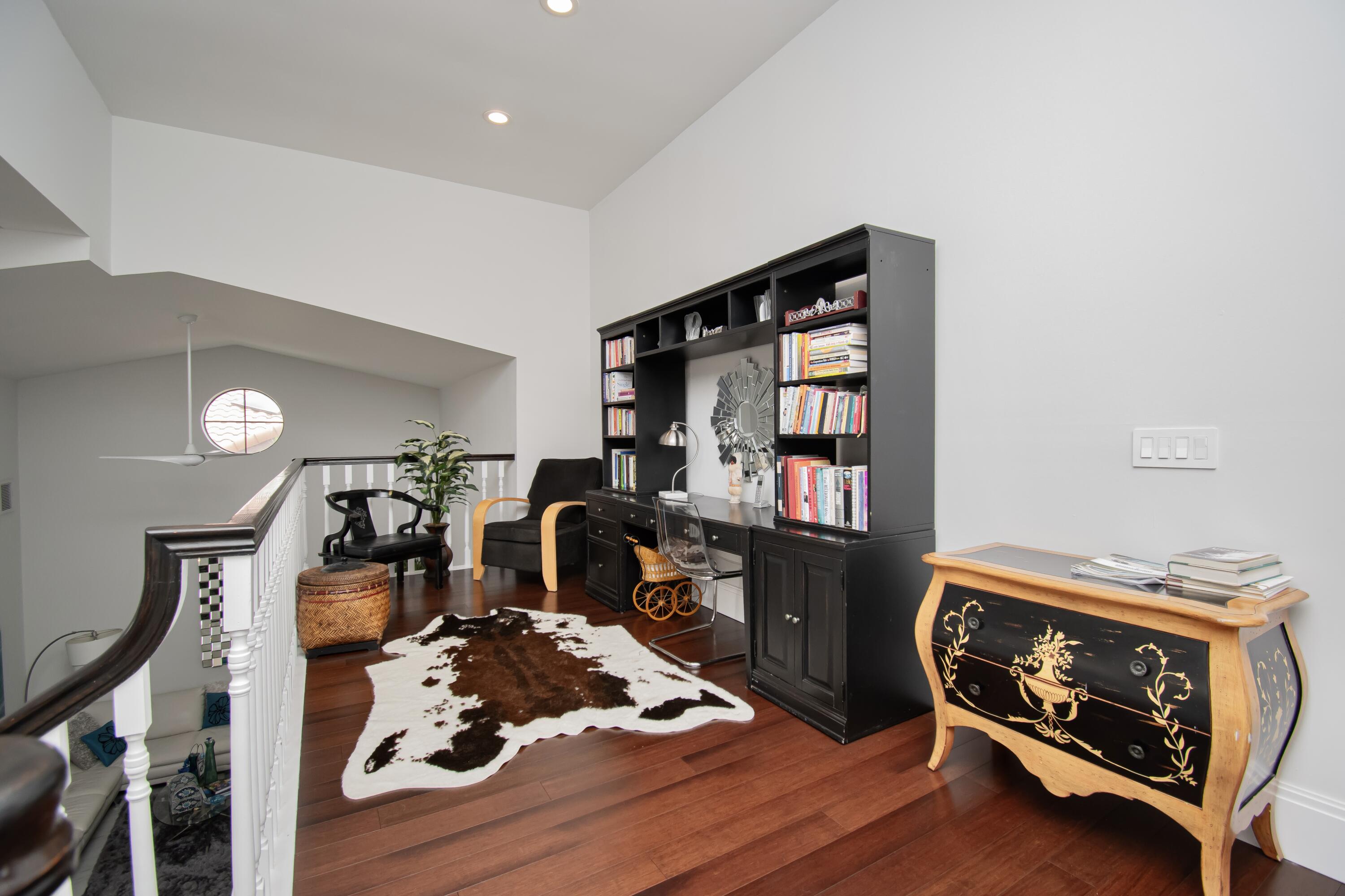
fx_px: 560
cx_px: 672
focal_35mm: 15
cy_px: 448
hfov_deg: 100.4
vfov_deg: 77.3
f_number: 5
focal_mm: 10
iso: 800
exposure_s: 1/100
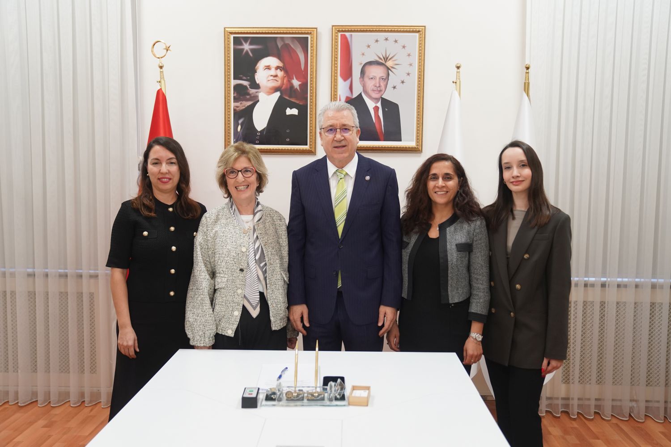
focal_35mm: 33
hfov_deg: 57.2
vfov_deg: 40.0
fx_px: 615
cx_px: 336
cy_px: 224
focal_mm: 33
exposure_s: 1/125
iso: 2000
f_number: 3.2
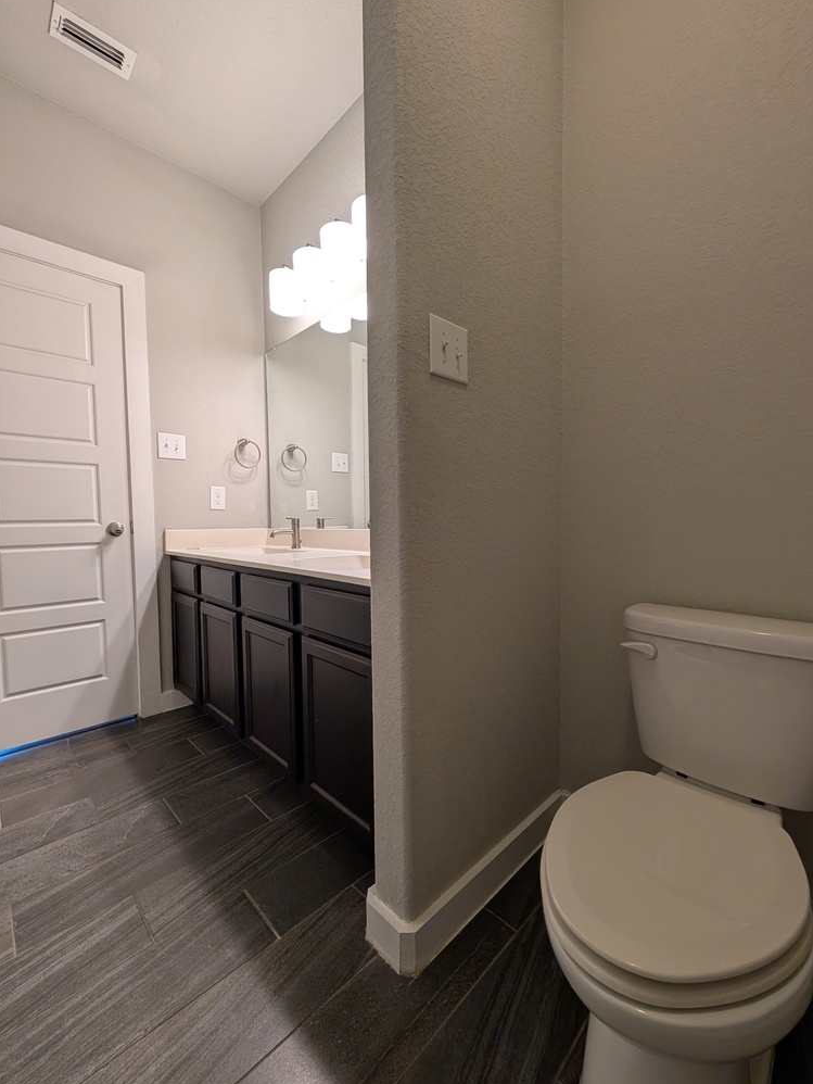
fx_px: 407
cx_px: 422
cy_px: 537
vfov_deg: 106.2
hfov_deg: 89.9
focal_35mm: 13
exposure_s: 1/60
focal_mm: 2.02
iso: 71
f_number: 1.7
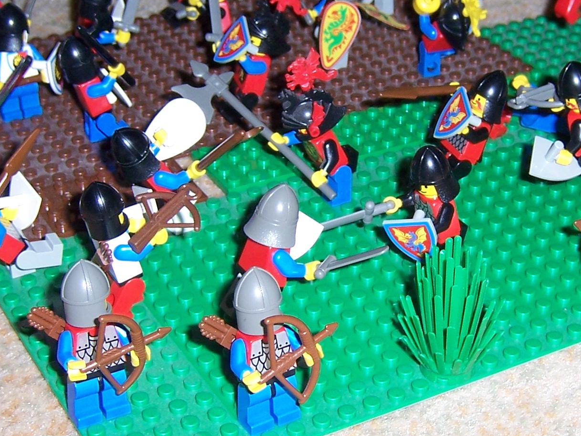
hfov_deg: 25.6
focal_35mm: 76
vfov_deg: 19.4
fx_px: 1276
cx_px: 355
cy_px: 179
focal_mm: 6.2
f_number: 2.8
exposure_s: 1/60
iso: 80
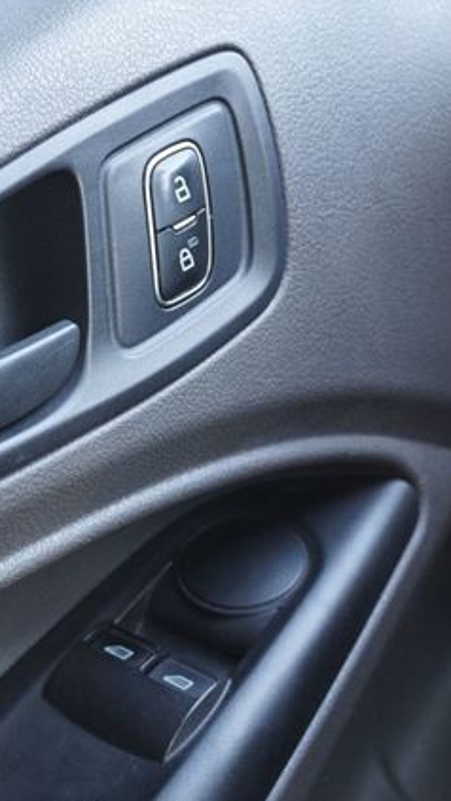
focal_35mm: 57
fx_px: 1212
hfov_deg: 20.8
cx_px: 81
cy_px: 400
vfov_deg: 36.6
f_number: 4.5
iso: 500
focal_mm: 24
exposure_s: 1/60
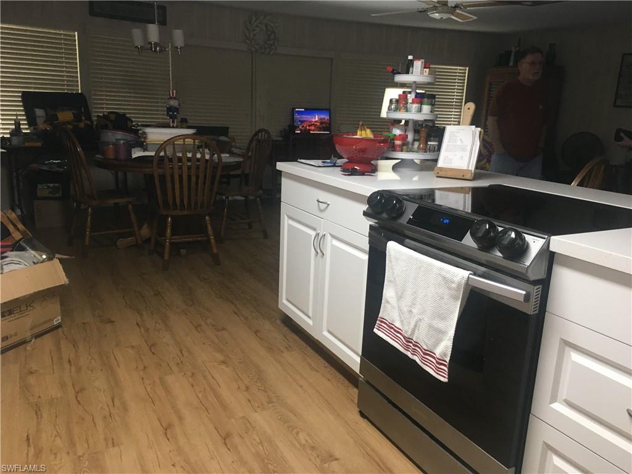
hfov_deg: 61.7
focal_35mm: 29
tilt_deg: -11.4
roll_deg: -2.6
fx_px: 529
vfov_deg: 48.2
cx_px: 316
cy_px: 237
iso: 80
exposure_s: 1/30
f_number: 2.2
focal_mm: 4.15
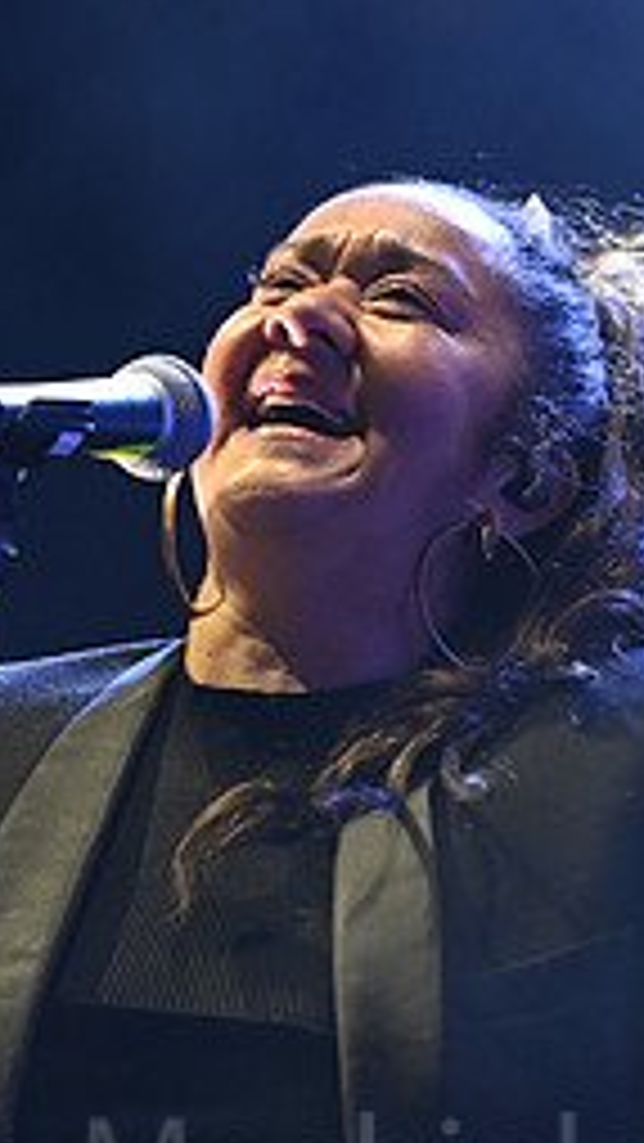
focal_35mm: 323
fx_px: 9799
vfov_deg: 6.7
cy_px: 403
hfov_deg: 3.8
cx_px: 419
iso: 4500
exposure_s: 1/200
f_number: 2.8
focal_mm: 135
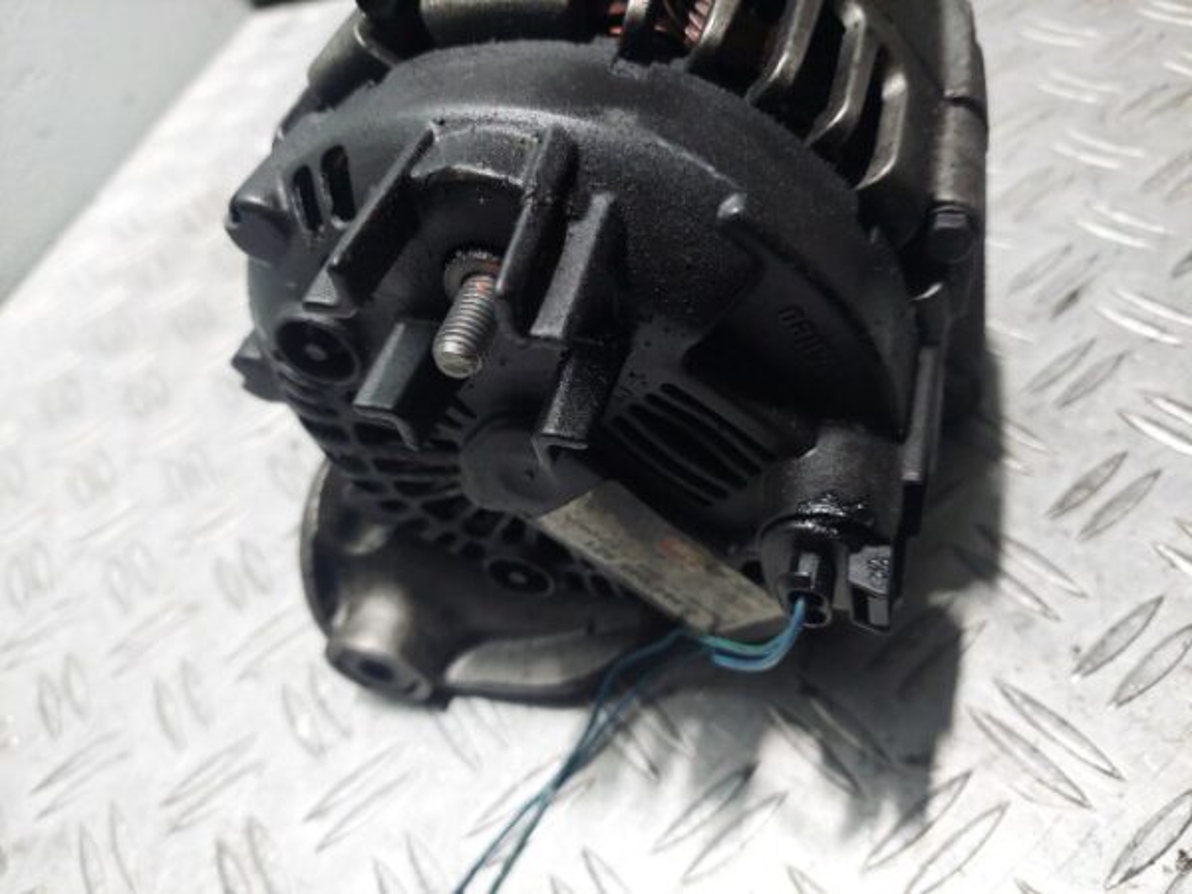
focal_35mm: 25
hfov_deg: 69.4
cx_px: 596
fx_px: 861
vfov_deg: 54.9
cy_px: 447
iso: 200
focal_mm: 5.23
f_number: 1.8
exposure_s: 1/100
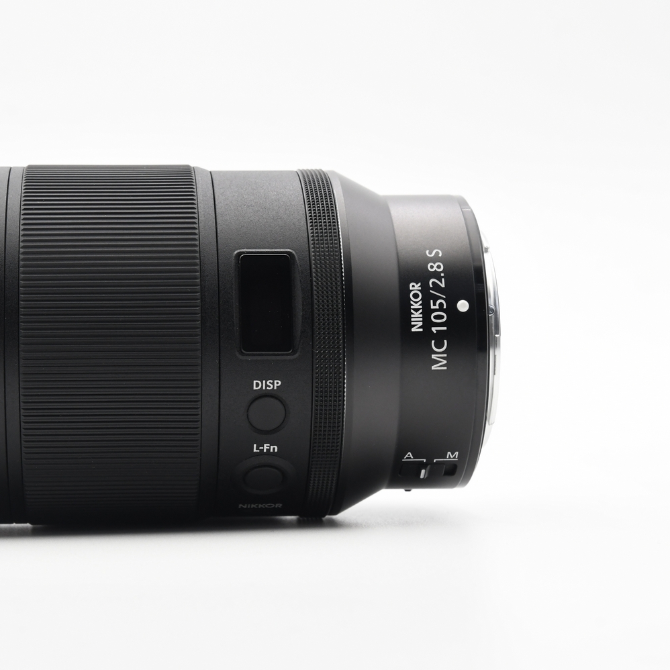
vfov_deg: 18.9
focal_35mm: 92
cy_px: 335
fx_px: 2015
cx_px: 169
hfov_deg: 18.8
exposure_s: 1/100
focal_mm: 48
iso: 1000
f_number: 9
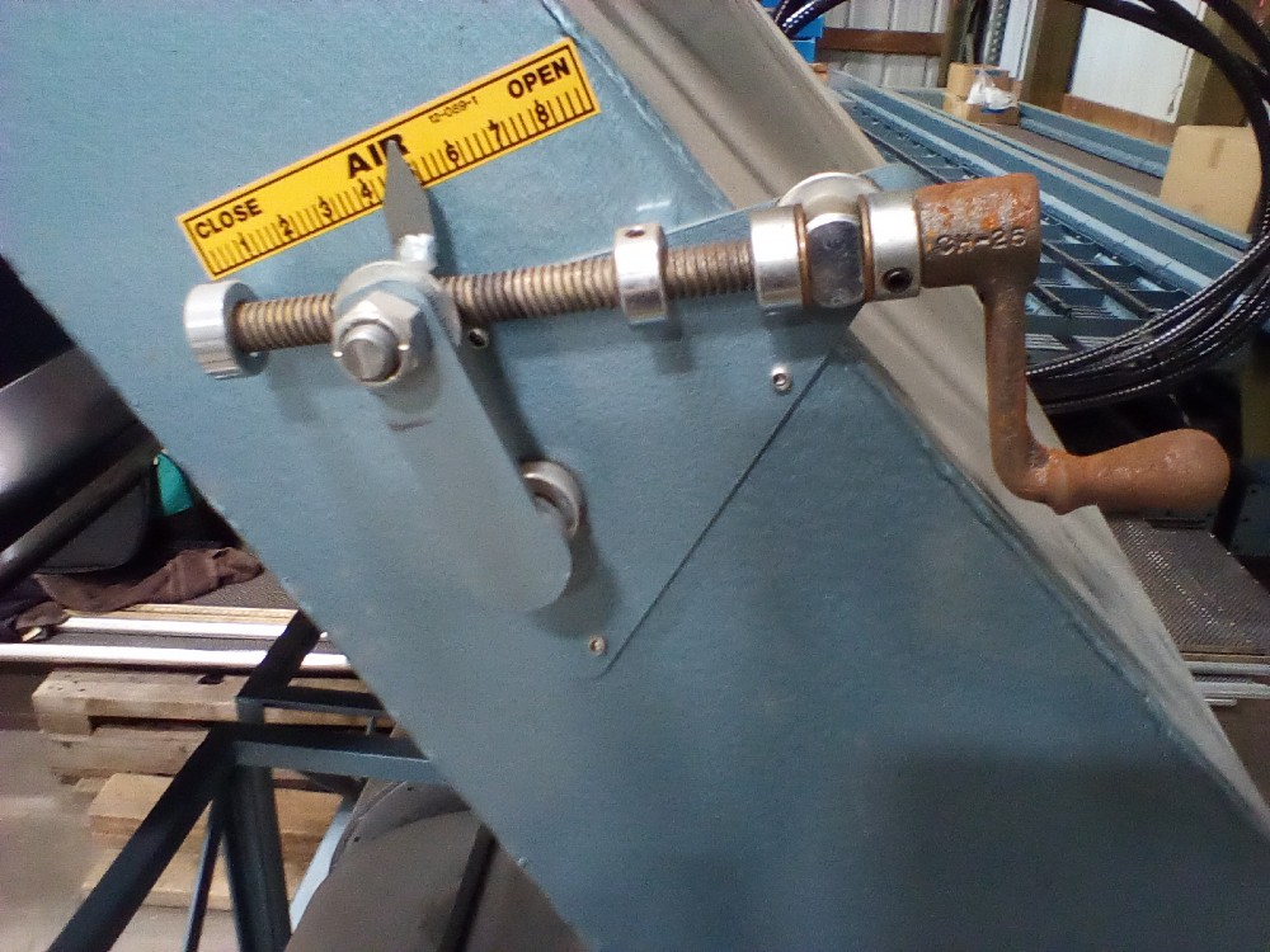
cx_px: 635
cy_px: 476
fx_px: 1137
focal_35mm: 31
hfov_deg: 58.4
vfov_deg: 45.4
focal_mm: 2.38
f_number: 2.4
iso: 339
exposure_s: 1/20
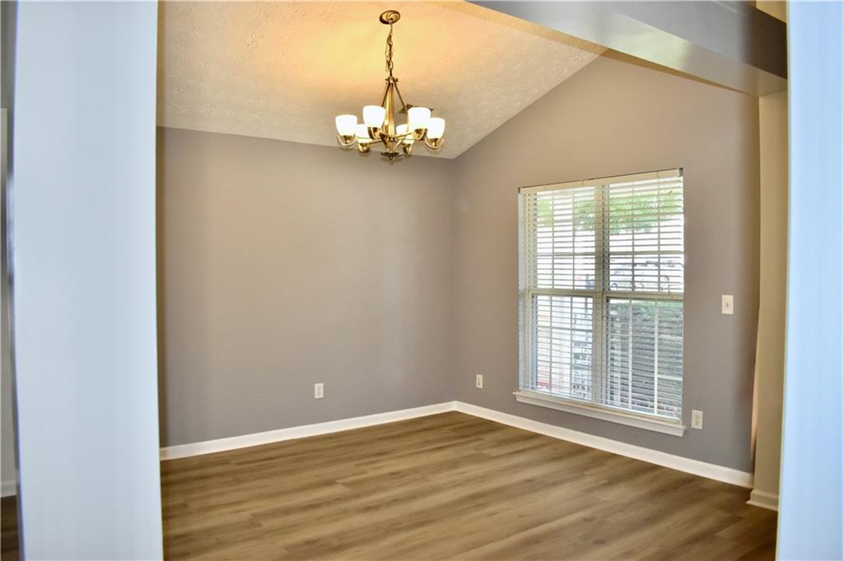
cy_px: 280
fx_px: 632
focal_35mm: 27
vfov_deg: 47.9
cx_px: 422
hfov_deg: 67.4
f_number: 4.5
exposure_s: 1/200
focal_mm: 18
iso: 800
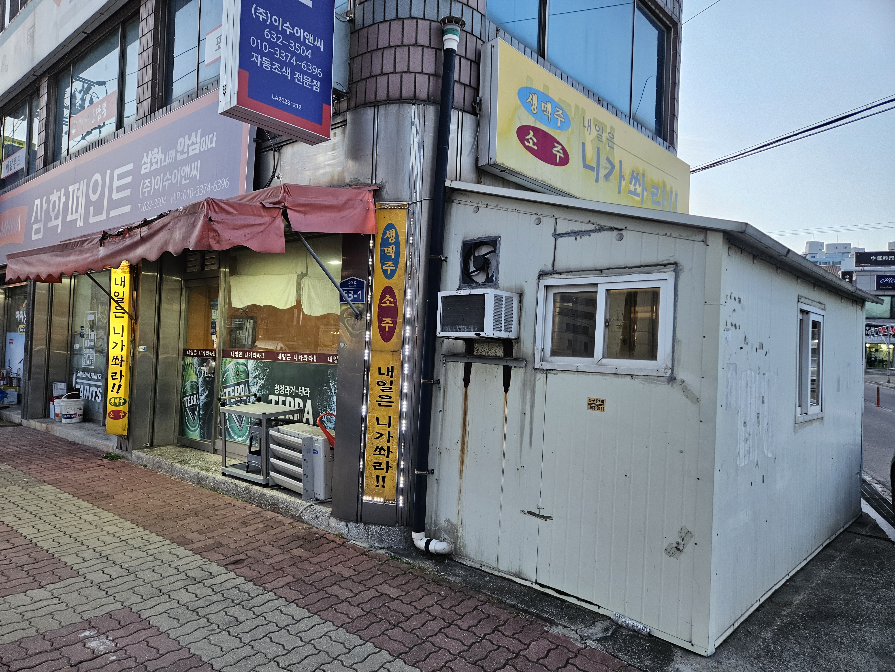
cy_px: 336
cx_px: 448
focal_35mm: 23
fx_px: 595
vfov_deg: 58.9
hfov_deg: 73.9
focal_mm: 5.4
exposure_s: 1/120
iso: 200
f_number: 1.8
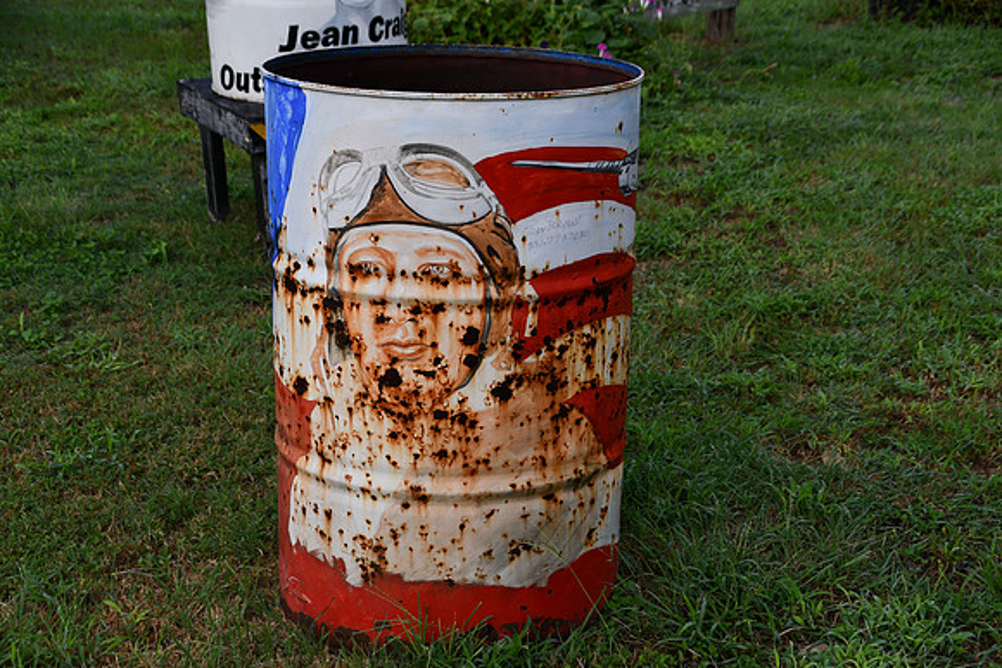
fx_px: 1837
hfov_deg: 30.5
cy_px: 334
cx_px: 501
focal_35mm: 66
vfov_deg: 20.6
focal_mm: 44
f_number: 6.3
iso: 200
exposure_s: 1/250
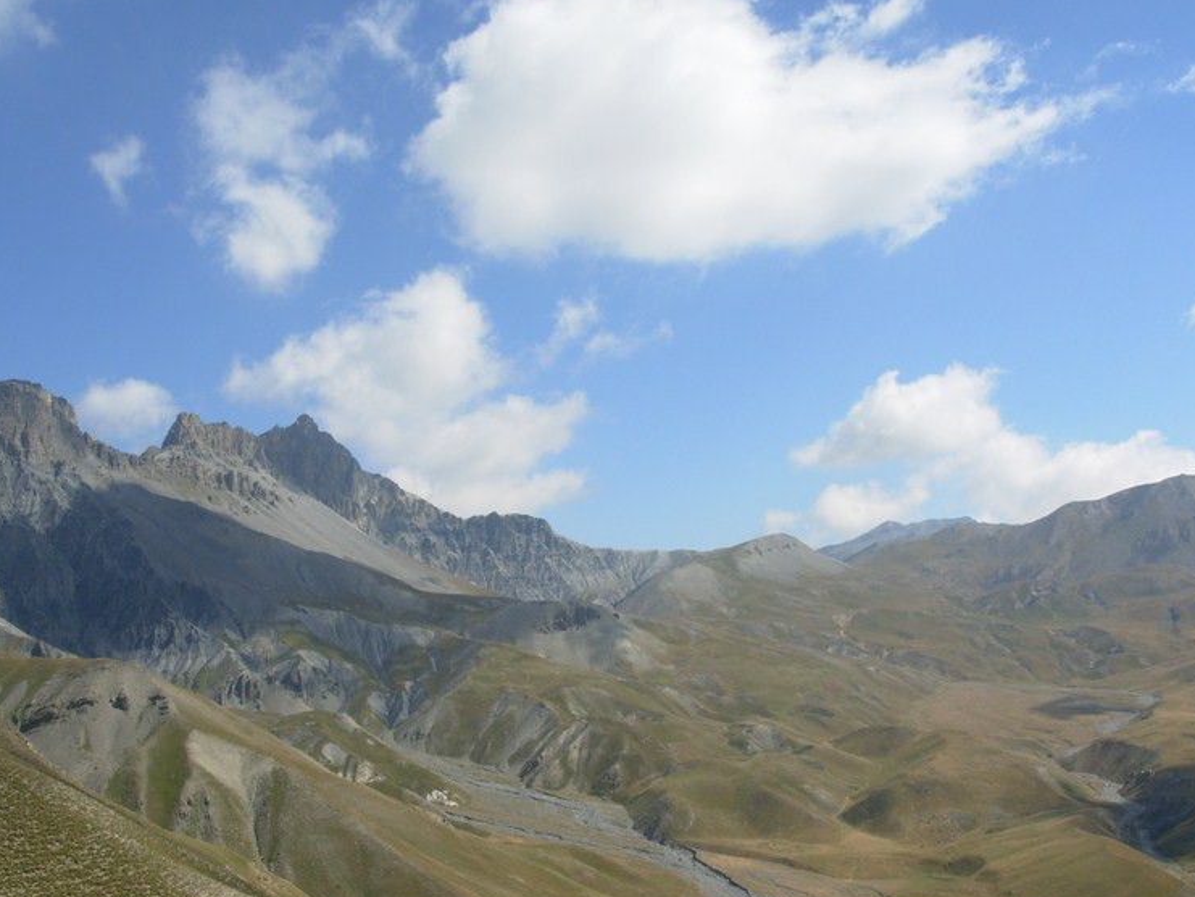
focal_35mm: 41
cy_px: 471
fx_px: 1416
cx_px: 587
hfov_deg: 45.8
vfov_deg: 35.1
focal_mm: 6.3
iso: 50
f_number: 4.9
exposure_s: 1/527
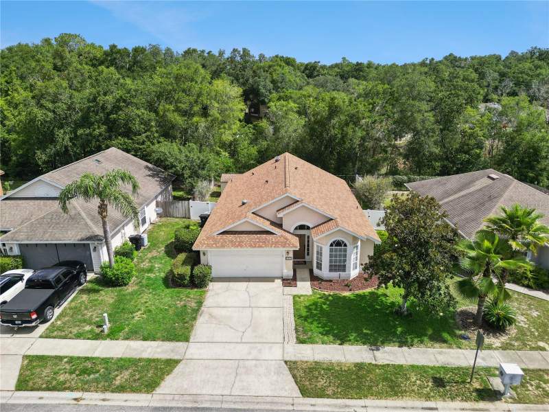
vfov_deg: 56.8
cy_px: 206
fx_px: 381
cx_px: 274
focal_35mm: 24
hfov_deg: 71.6
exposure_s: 1/3200
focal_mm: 6.7
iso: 130
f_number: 1.7
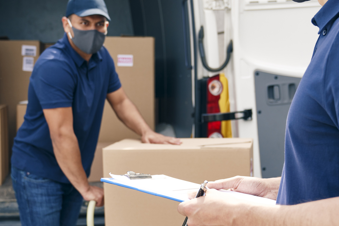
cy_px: 129
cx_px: 193
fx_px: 565
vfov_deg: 22.6
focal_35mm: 60
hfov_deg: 33.4
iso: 125
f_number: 4
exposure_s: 1/400
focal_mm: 34
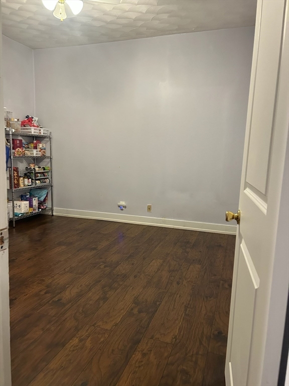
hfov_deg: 53.1
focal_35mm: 26
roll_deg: -2.1
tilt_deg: -7.5
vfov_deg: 67.3
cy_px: 193
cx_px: 144
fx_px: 289
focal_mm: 5.7
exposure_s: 1/60
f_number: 1.5
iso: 400
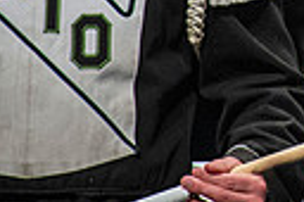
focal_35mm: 2710
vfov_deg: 0.5
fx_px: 22855
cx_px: 546
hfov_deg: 0.8
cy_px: -178
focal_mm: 600
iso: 5000
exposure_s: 1/400
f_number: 5.6
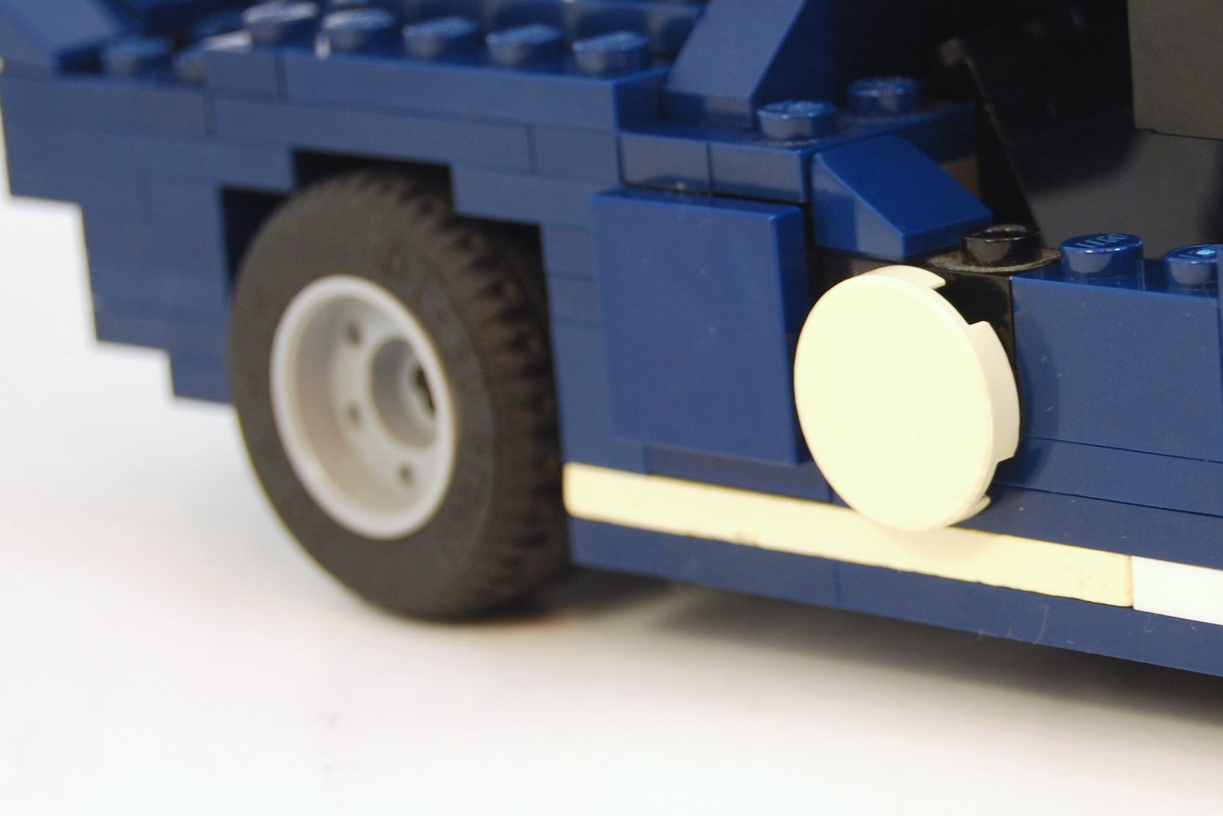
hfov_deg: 13.0
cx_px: 1033
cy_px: 355
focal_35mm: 157
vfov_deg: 8.7
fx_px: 5332
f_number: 5.6
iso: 200
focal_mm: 55
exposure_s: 1/60
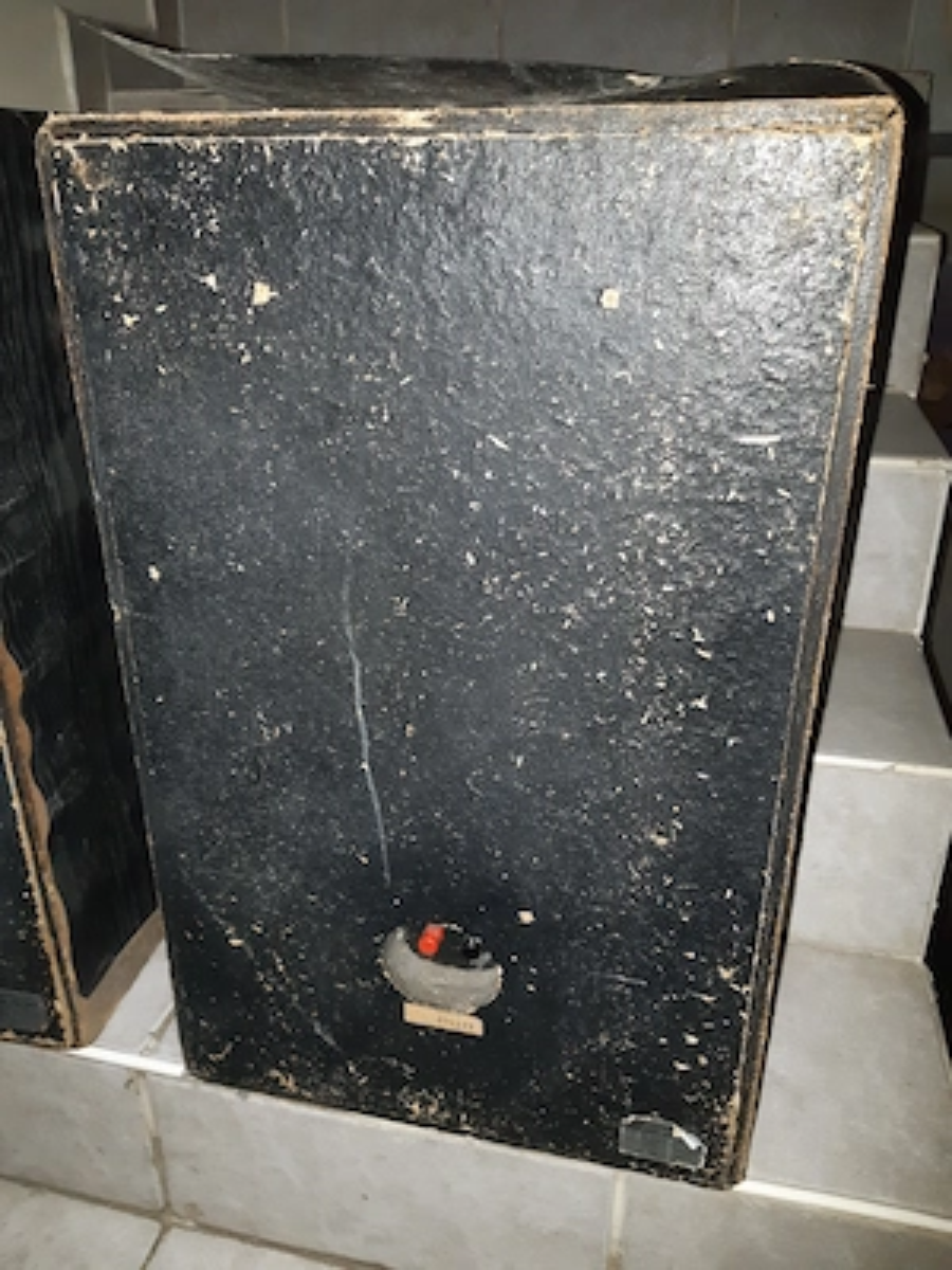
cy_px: 635
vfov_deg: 67.3
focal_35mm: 26
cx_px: 476
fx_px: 953
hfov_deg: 53.1
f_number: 1.7
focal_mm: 3.93
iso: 250
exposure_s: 1/50
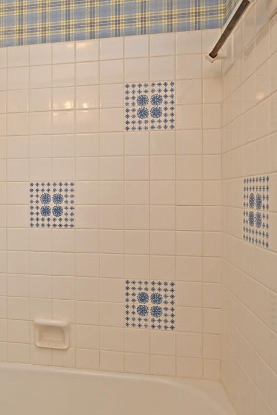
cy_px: 192
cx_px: 52
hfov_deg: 42.7
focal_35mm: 29
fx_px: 335
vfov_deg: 63.6
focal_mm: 14
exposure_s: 1/80
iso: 200
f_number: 4.5
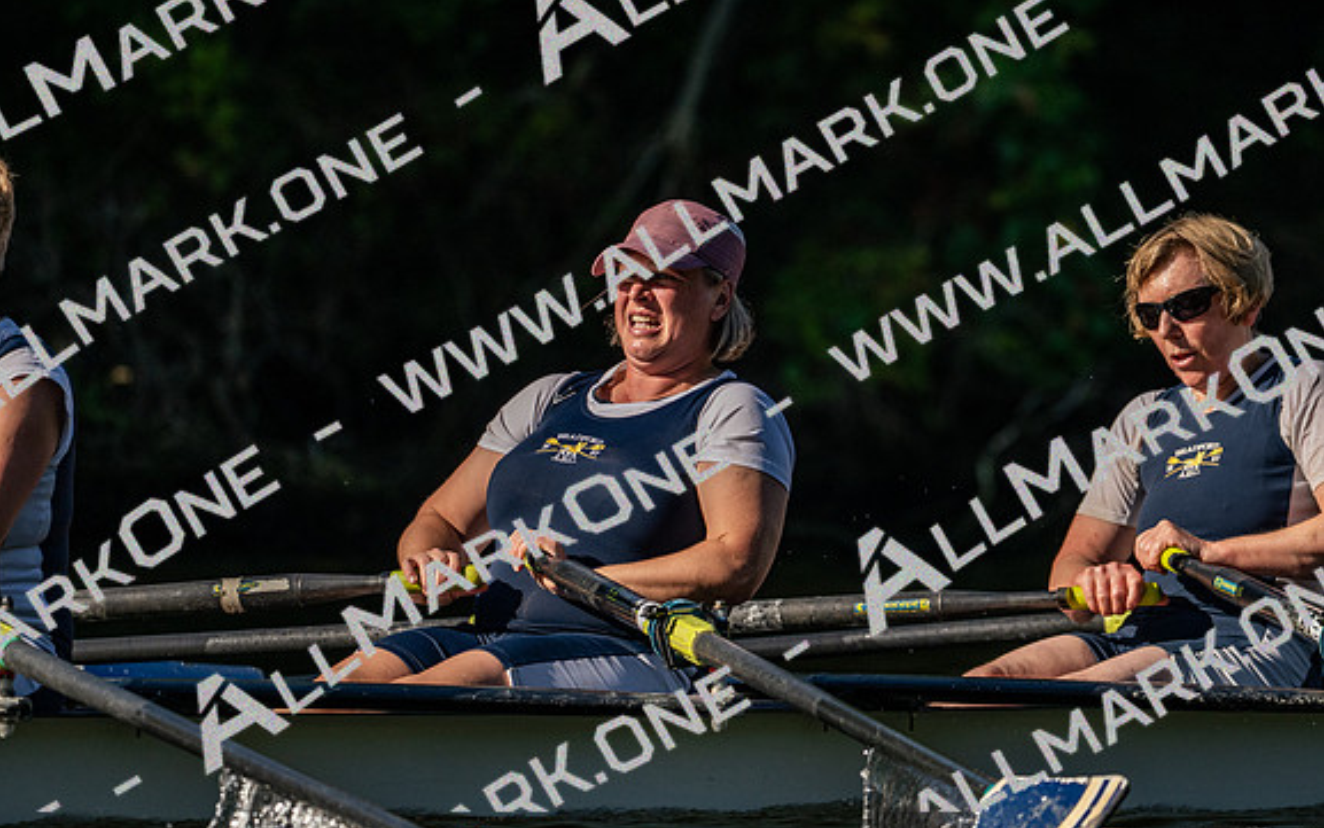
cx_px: 661
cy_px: 420
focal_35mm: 614
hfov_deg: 3.4
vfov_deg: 2.1
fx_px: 22162
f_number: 4.5
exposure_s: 1/2500
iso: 360
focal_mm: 400
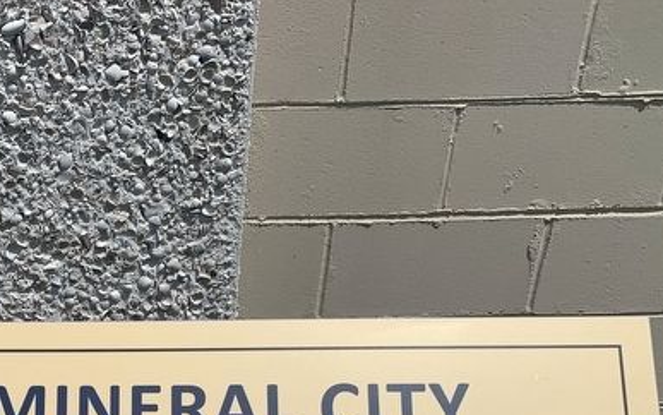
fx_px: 1030
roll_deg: +2.3
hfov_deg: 33.7
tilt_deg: -31.7
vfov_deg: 21.3
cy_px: 487
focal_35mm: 57
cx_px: 58
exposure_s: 1/7407
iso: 25
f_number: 1.8
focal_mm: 4.25
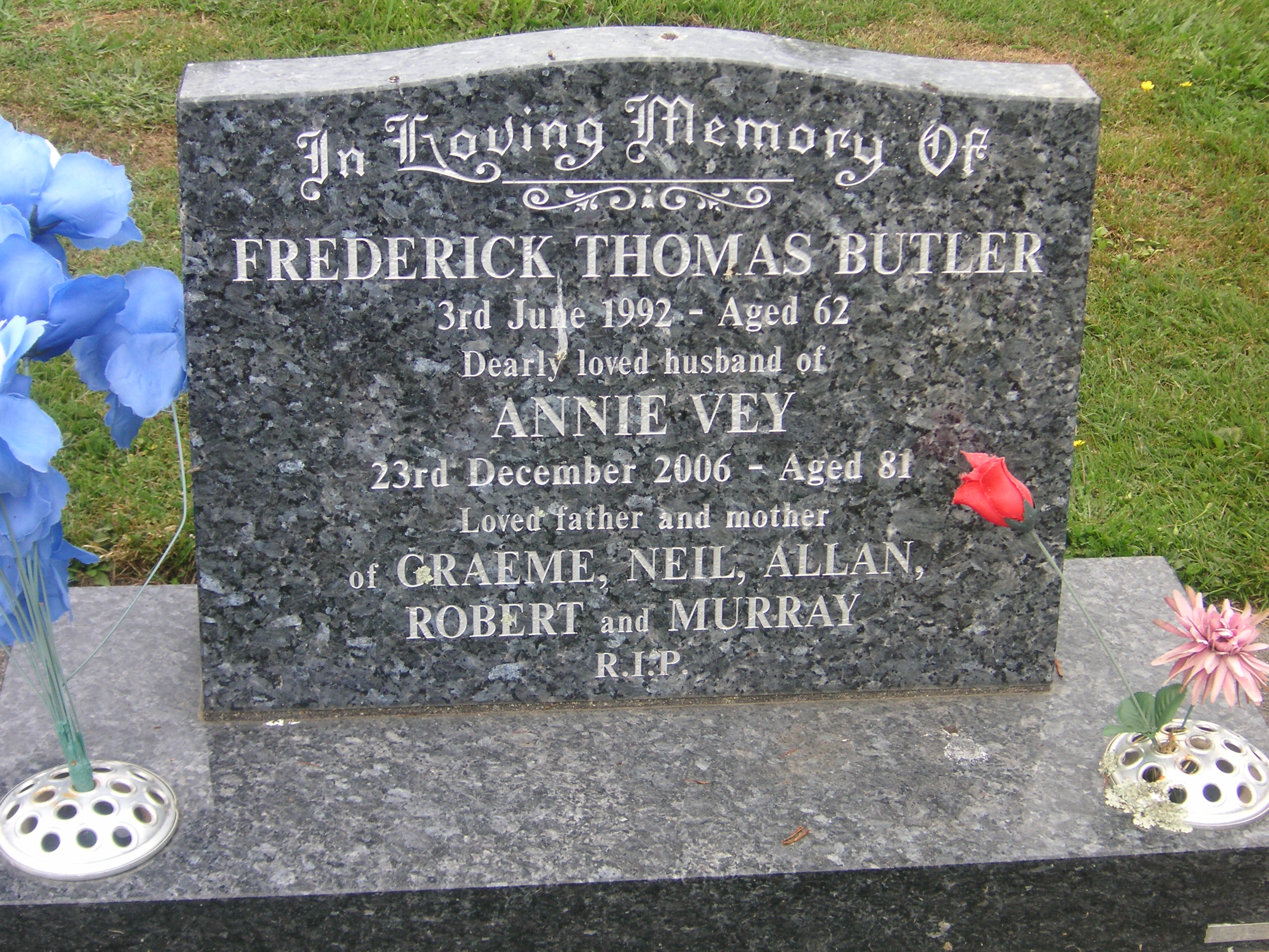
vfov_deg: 25.2
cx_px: 634
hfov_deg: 33.2
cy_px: 476
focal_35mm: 58
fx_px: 2126
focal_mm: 9.6
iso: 50
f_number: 3.7
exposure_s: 1/180
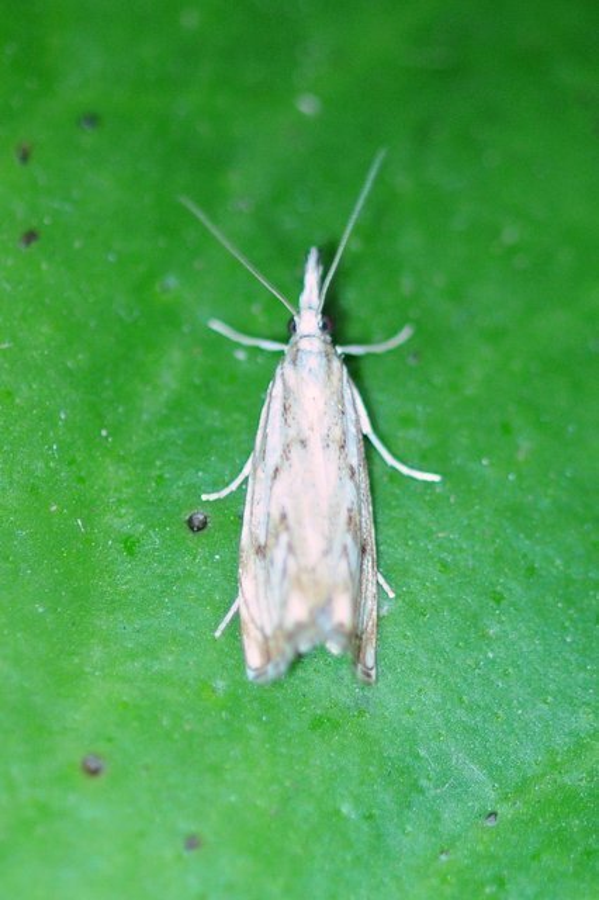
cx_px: 300
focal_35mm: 158
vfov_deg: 13.0
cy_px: 450
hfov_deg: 8.7
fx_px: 3935
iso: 640
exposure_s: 1/100
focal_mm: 105
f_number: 4
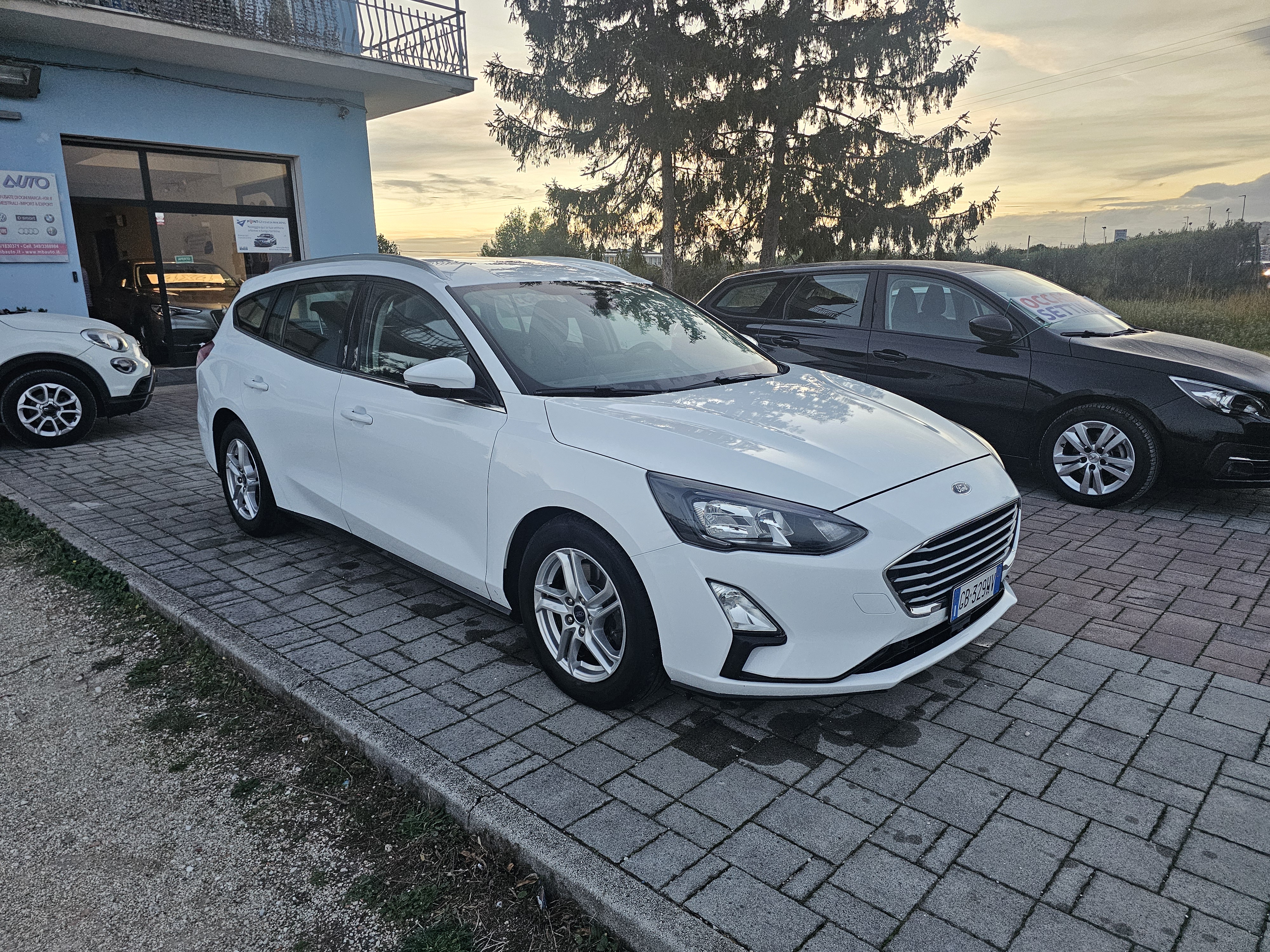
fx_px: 844
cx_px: 635
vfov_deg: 58.9
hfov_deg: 73.9
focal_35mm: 23
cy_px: 476
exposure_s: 1/200
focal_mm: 6.3
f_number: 1.7
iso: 400
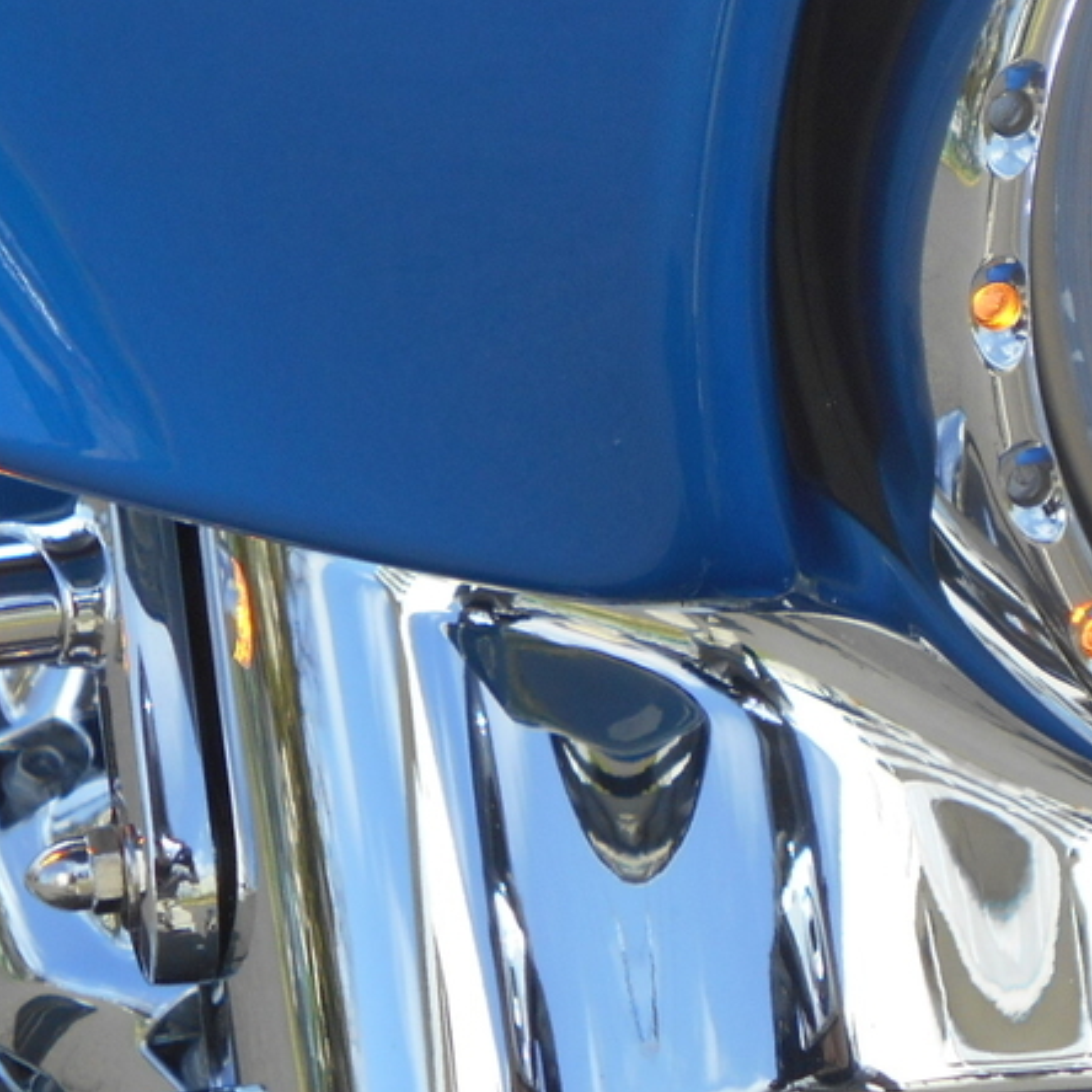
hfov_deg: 16.5
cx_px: 824
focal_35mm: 105
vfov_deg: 16.4
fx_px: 3747
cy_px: 157
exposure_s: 1/400
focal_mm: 7.7
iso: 80
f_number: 4.2
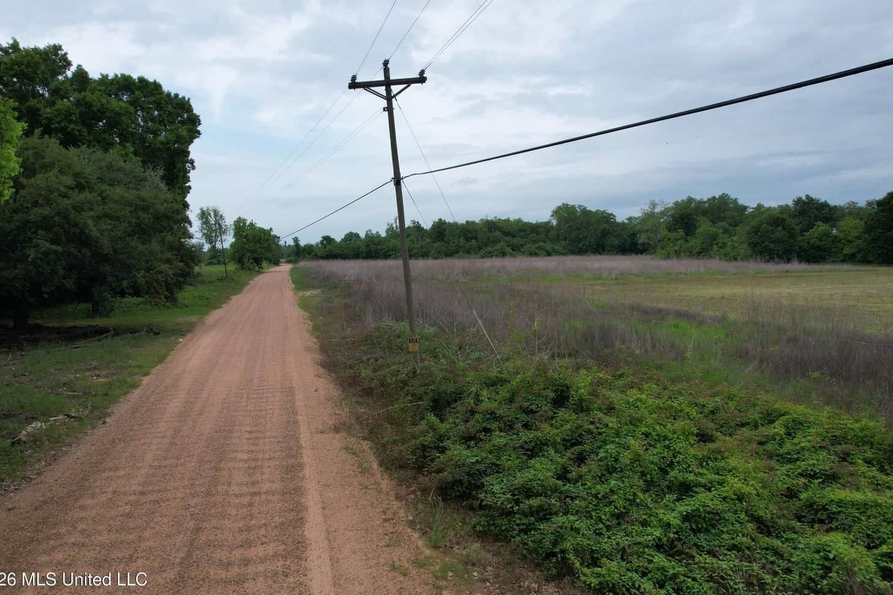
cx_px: 430
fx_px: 570
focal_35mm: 23
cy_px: 297
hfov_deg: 76.1
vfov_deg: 55.1
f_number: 2.8
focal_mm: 8.4
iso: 100
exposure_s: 1/1000
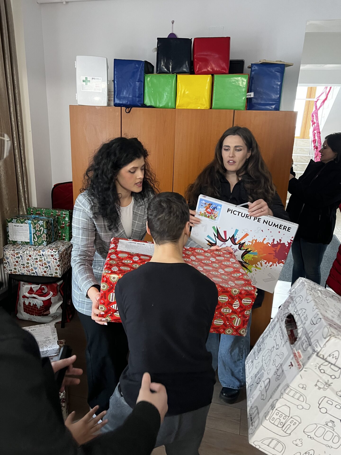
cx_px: 170
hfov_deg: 53.1
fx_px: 341
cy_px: 228
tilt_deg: -16.6
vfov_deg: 67.3
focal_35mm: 26
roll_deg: -3.0
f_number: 1.5
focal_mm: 5.7
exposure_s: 1/50
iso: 500
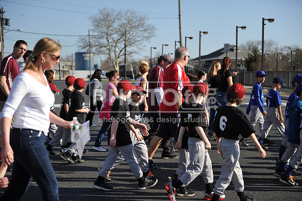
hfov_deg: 28.9
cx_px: 151
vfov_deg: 19.4
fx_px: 587
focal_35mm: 70
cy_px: 100
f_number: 2.8
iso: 400
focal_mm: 70
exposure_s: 1/5000
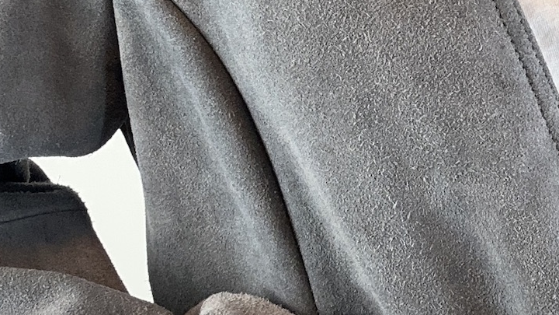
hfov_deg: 22.4
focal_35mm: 93
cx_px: 499
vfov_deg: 12.9
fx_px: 1378
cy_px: 55
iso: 40
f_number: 1.9
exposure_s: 1/100
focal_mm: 2.69
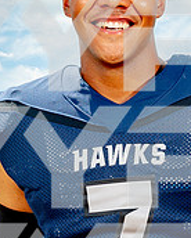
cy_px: 161
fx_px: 861
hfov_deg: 12.6
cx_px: 157
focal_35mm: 122
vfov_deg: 15.7
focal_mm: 28
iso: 100
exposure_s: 1/125
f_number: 11
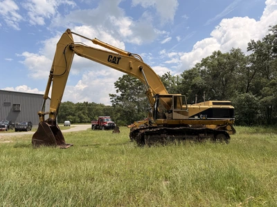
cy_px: 104
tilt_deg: +4.4
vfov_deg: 56.8
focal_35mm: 24
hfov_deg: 71.6
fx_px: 192
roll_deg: +0.2
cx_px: 138
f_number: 1.78
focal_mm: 6.76
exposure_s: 1/6173
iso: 80
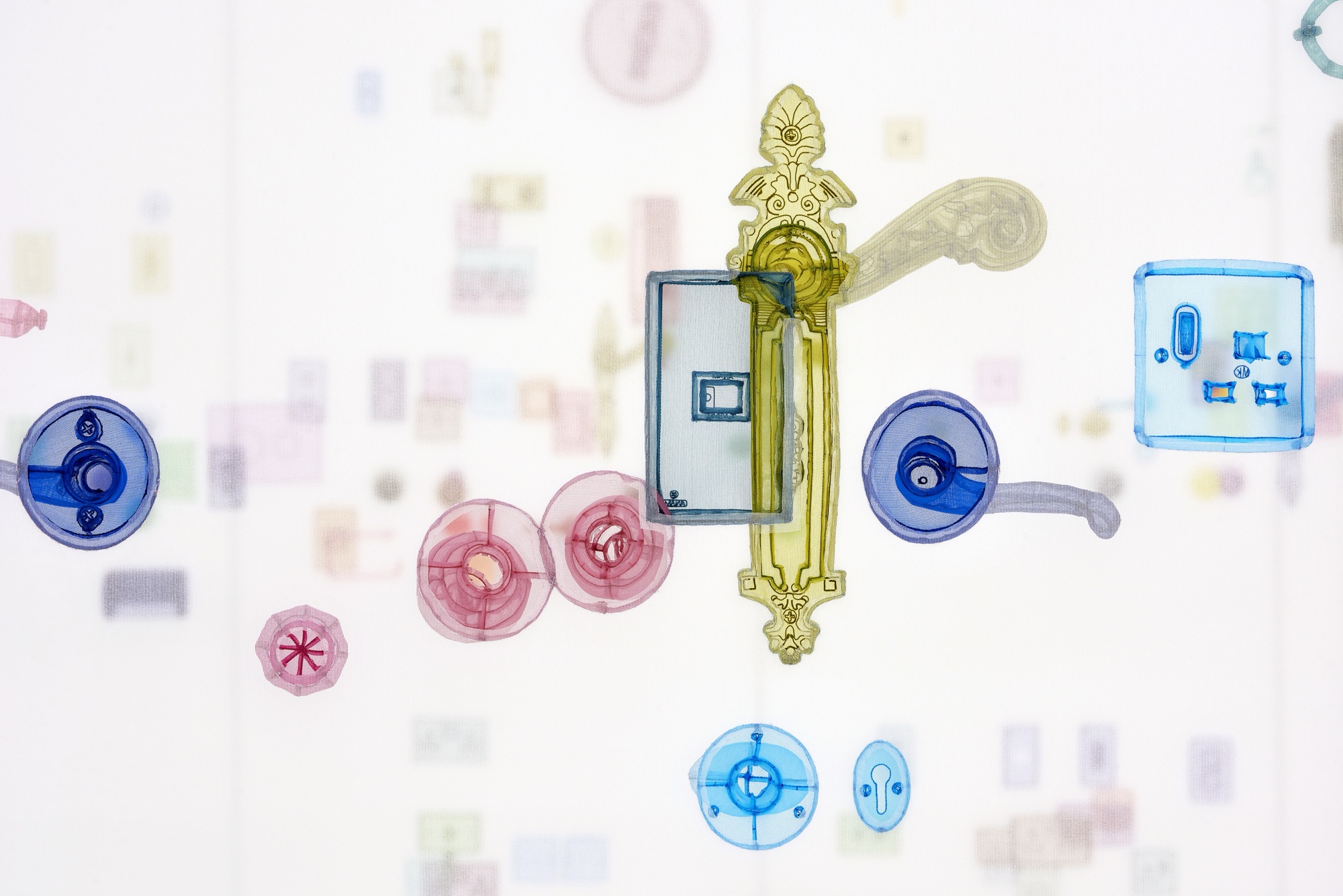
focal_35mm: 100
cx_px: 672
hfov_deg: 20.4
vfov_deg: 13.7
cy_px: 448
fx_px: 3732
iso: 100
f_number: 11
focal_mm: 100
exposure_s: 1/8
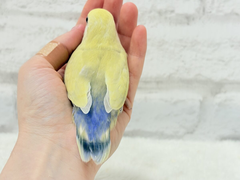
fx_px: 361
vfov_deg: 28.0
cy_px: 90
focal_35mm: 52
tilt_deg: -14.0
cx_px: 120
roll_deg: -0.6
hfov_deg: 36.8
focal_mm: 5.96
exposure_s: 1/100
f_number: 1.6
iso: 64
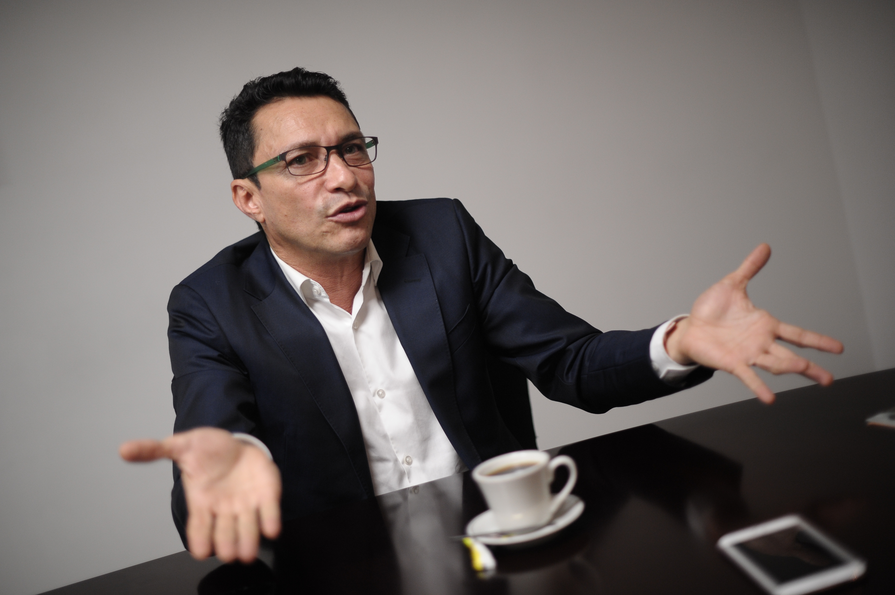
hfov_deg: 39.6
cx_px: 448
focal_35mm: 50
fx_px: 1242
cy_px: 298
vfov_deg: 27.0
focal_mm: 50
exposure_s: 1/640
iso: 1250
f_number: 1.6
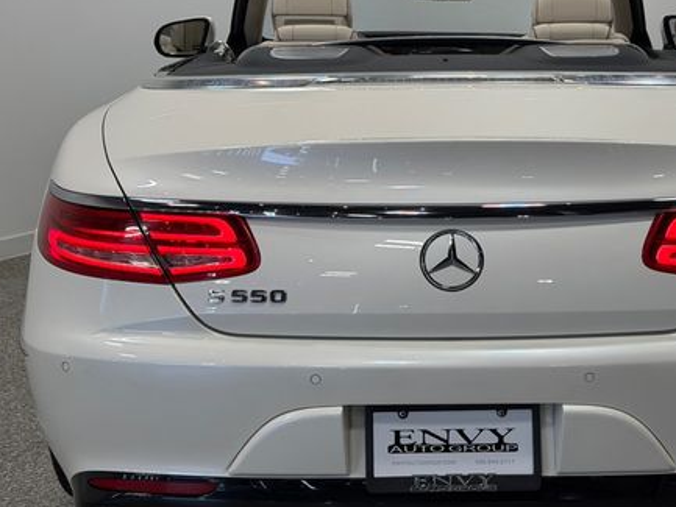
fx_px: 1387
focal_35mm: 71
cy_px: 240
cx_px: 450
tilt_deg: -11.2
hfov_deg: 27.2
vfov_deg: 20.7
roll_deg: +0.2
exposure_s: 1/620
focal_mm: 6.76
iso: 64
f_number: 1.78
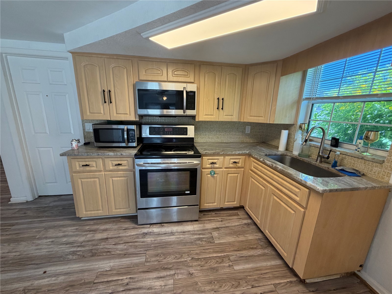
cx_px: 196
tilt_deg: -13.4
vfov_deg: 85.7
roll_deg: -1.2
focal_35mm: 14
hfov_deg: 102.1
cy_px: 147
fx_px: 159
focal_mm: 2.22
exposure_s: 1/120
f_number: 2.2
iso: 200
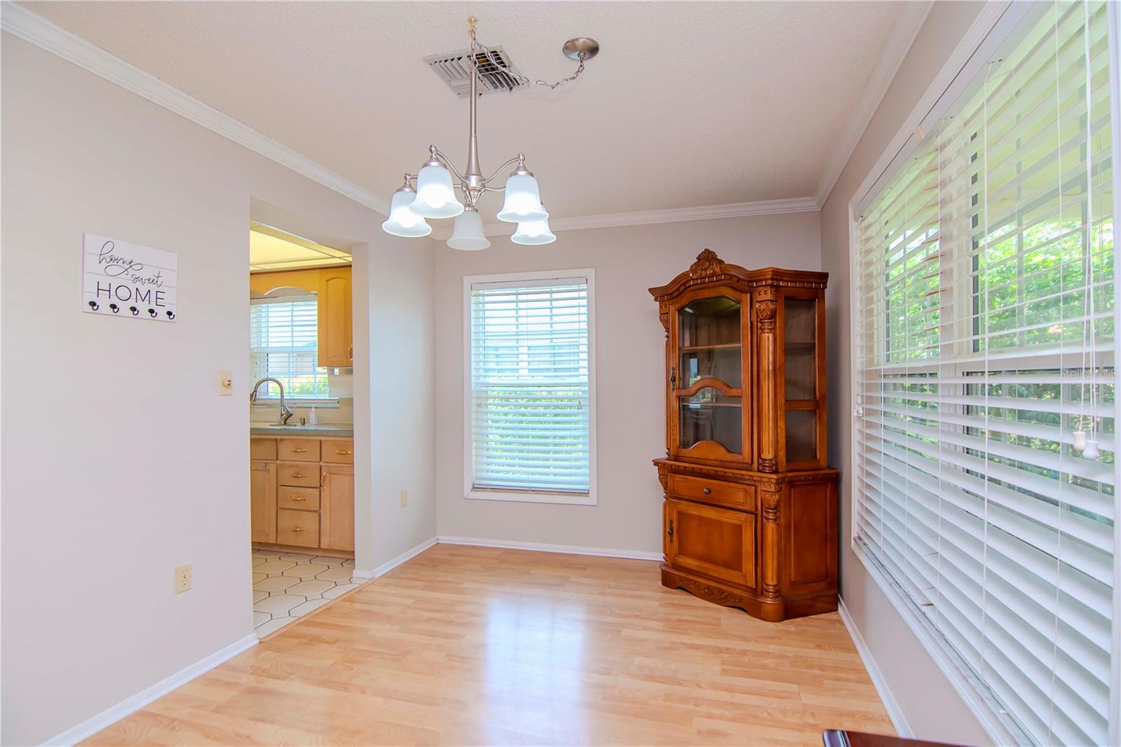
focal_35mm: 16
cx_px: 560
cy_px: 374
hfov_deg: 95.0
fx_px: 514
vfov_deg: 72.0
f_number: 4
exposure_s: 1/125
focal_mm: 11
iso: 500
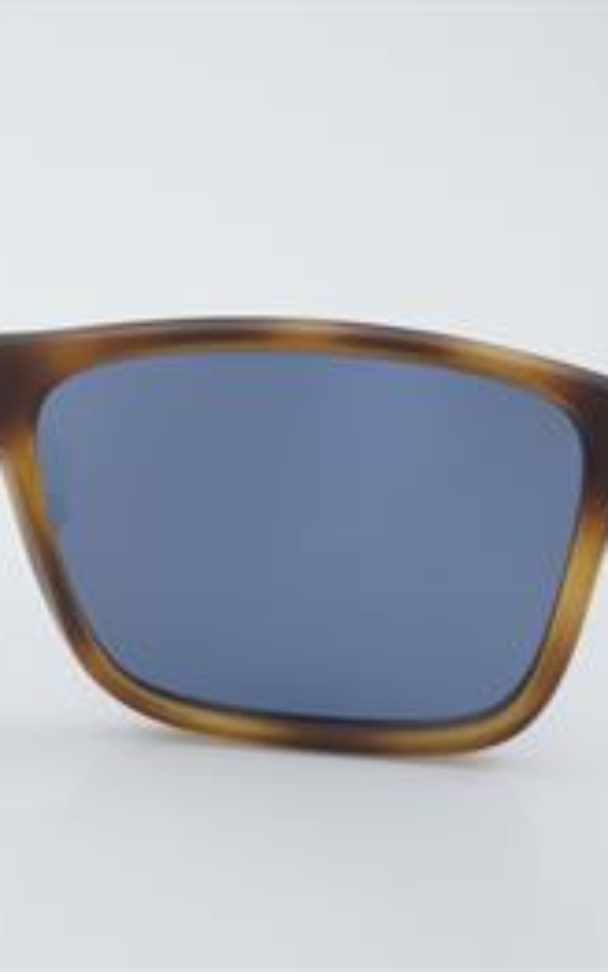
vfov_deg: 29.4
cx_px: -56
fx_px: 1854
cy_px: 482
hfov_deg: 18.0
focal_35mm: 70
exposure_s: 1/4
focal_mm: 30
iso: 100
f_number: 29
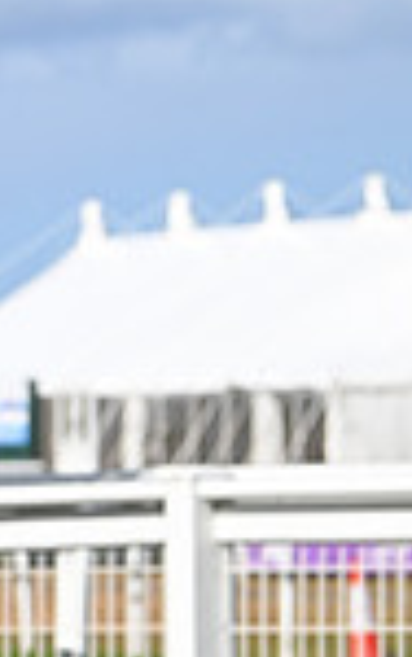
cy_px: 370
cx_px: -802
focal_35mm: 402
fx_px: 7208
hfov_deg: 3.2
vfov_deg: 5.2
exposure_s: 1/2500
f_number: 5.6
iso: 400
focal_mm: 102
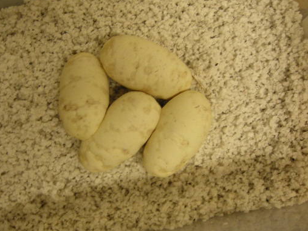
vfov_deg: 30.2
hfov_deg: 39.5
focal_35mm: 48
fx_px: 427
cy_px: 104
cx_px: 123
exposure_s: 1/12.8
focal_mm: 6.3
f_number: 3.2
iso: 200
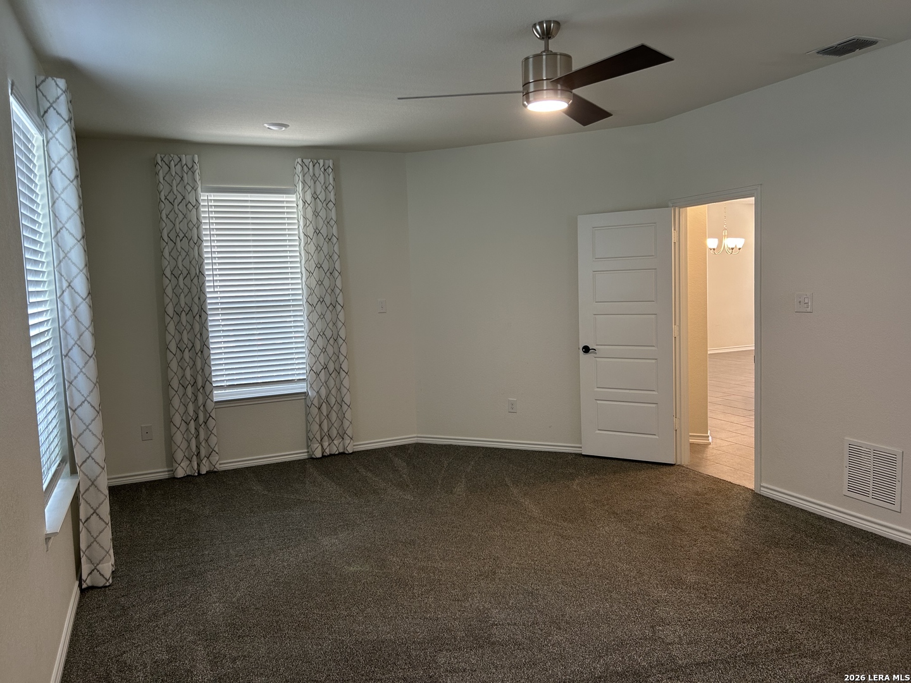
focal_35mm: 26
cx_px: 456
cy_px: 342
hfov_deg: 67.3
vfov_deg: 53.1
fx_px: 684
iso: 100
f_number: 1.5
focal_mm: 5.7
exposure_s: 1/60
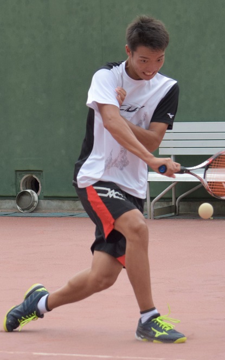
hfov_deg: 6.6
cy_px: 180
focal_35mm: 198
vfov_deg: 10.6
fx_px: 1943
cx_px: 132
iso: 800
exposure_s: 1/1250
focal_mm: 86
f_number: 4.5
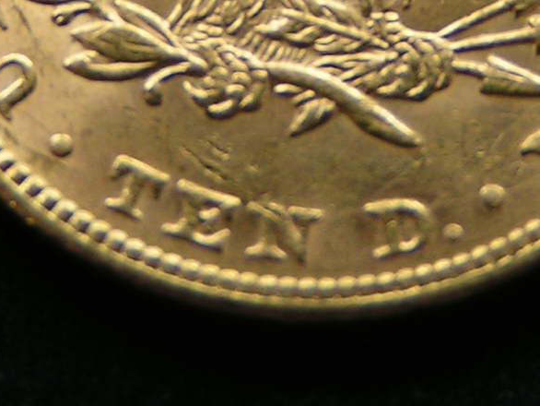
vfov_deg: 8.5
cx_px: 326
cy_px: -125
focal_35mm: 172
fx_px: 2684
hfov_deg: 11.5
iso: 50
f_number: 3.2
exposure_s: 1/80
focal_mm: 9.7
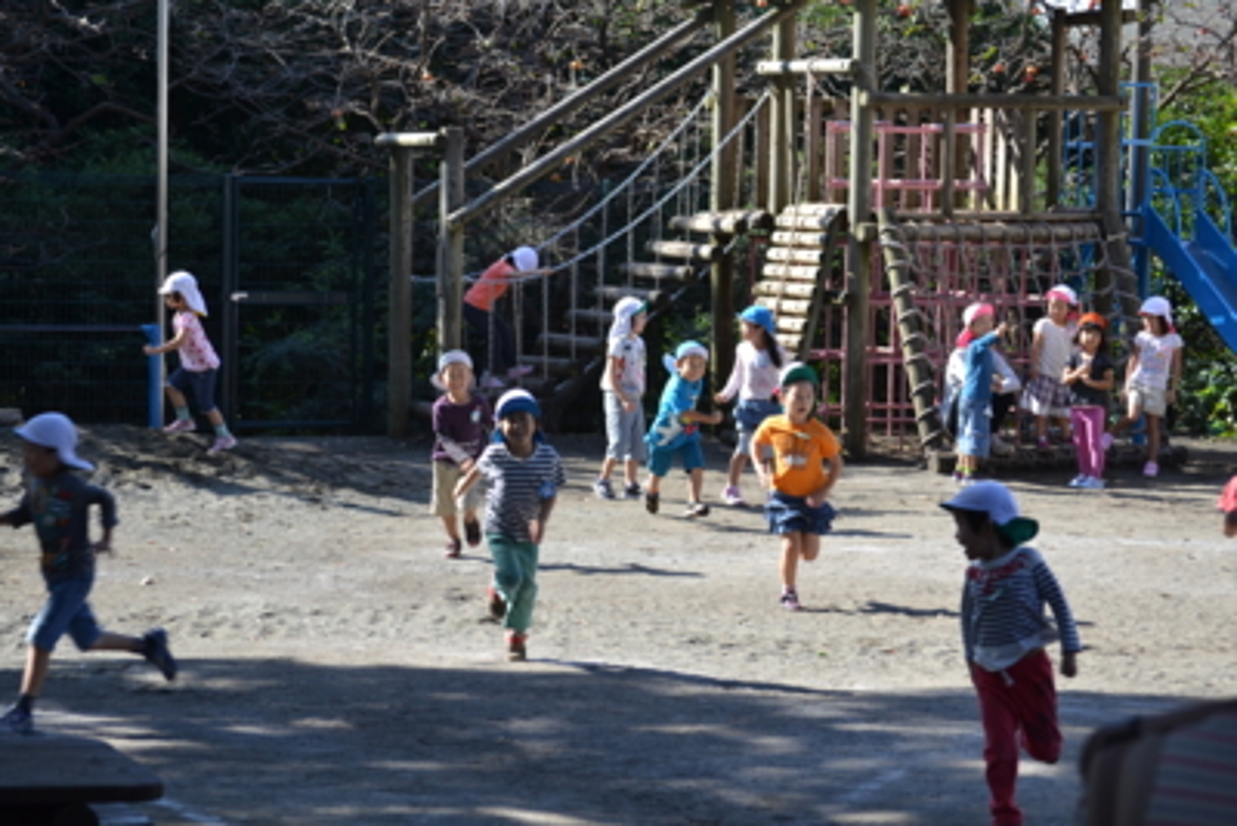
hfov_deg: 20.0
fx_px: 3506
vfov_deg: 13.4
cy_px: 413
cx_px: 618
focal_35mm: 102
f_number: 5.6
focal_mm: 68
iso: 100
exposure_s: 1/125
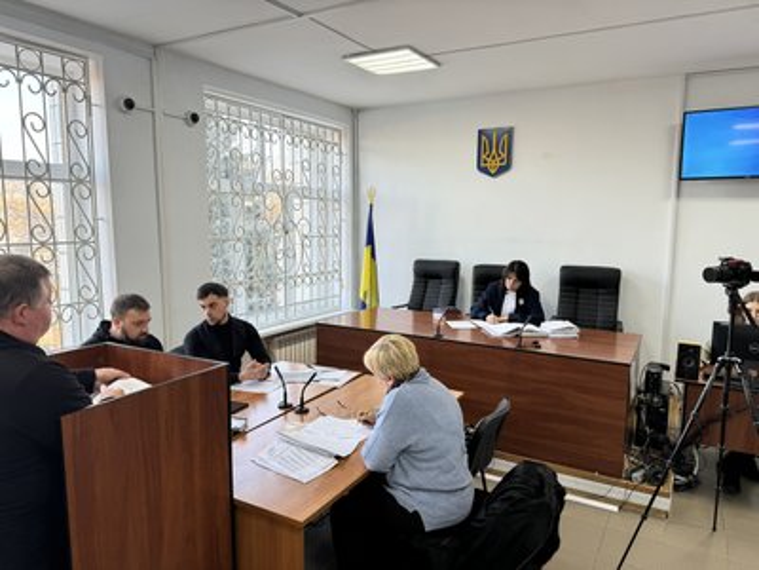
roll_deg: +0.1
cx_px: 380
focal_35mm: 24
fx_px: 526
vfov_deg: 56.8
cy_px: 285
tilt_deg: -6.4
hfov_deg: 71.6
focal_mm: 6.76
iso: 80
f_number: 1.78
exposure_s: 1/100
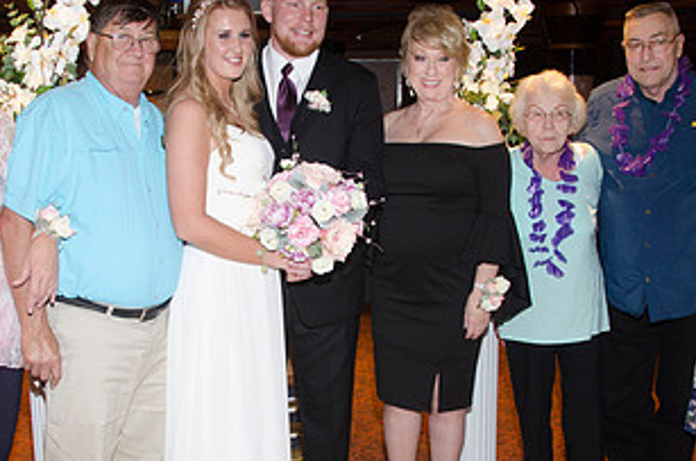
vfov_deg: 26.2
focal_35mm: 51
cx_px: 302
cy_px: 304
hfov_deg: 38.9
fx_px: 983
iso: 400
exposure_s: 1/60
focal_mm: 18
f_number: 5.6
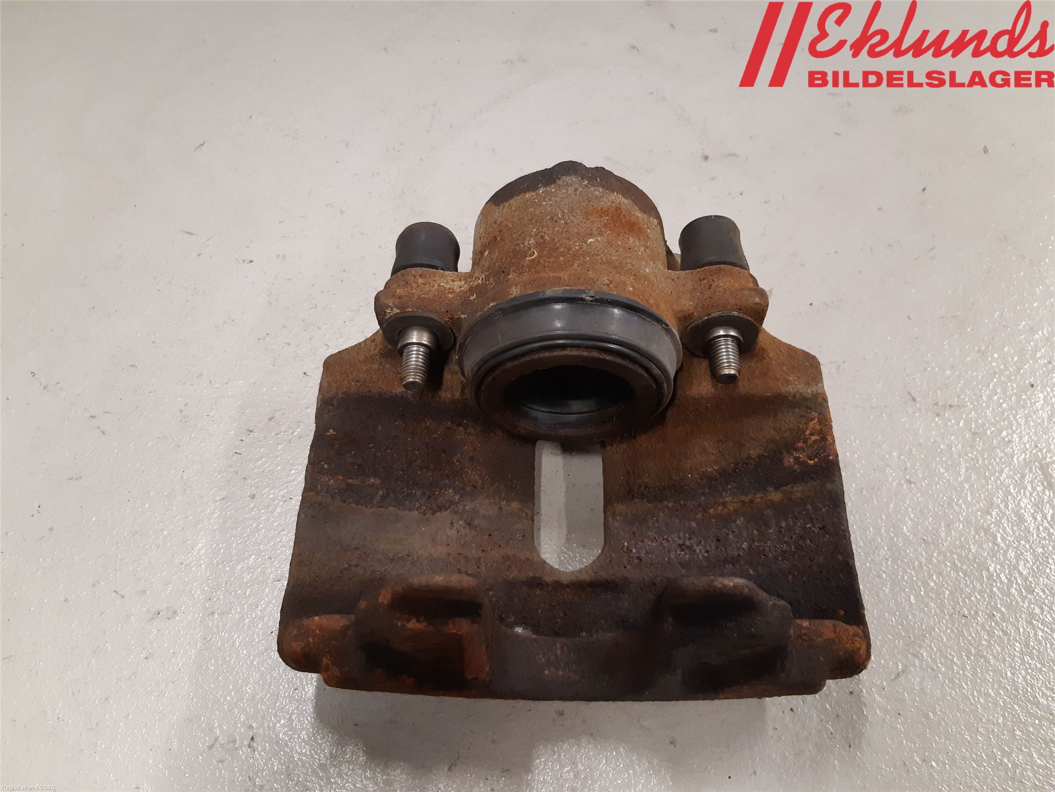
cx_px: 528
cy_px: 396
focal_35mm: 26
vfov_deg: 53.1
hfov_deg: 67.3
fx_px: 792
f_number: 1.7
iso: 200
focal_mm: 3.93
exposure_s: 1/50
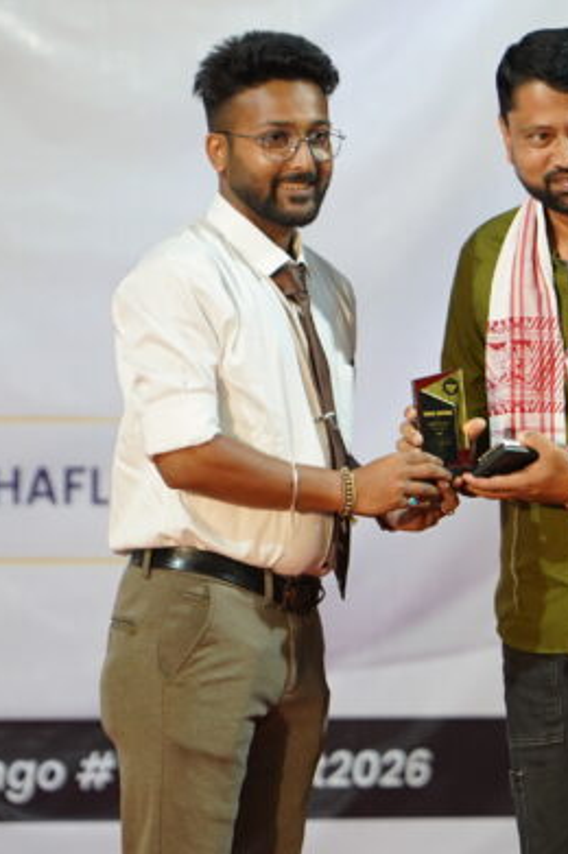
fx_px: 8392
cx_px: 348
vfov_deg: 5.8
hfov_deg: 3.9
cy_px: 190
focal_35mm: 354
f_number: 1.8
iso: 1250
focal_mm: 135
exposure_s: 1/250
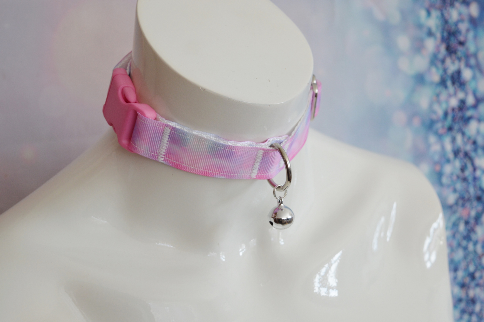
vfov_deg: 19.7
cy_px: 161
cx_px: 242
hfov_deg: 29.3
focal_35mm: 69
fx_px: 927
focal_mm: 46
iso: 400
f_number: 5
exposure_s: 1/100
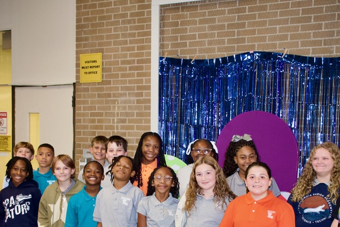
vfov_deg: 20.3
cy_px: 191
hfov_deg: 30.5
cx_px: 169
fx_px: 624
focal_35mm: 66
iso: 1400
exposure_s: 1/60
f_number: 3.8
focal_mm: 26
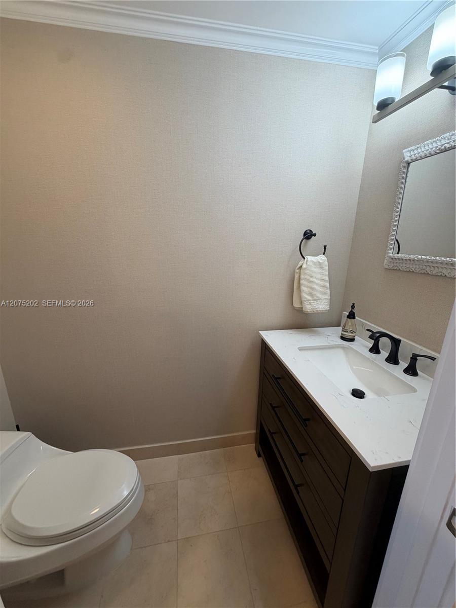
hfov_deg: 85.7
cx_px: 228
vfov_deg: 102.1
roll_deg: -1.5
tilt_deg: -15.6
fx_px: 246
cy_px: 304
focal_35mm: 14
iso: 160
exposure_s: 1/120
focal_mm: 2.22
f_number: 2.2
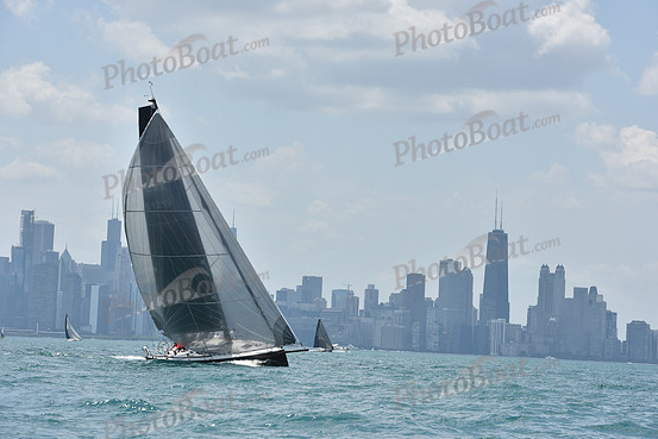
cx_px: 332
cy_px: 214
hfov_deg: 16.0
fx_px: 2340
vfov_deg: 10.7
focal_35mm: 128
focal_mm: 122
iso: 250
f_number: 9
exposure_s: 1/1250
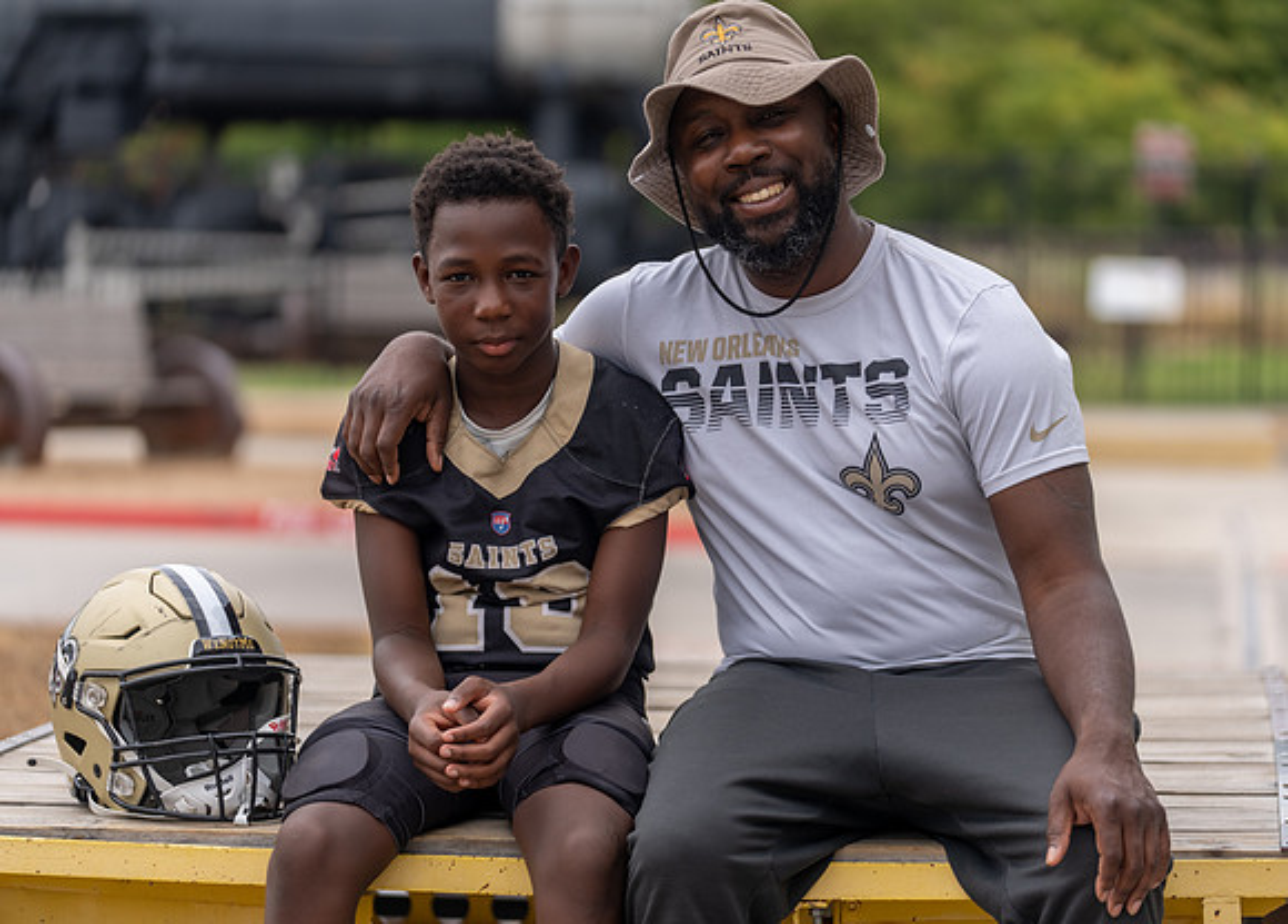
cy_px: 462
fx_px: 4495
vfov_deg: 11.7
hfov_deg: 16.3
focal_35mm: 123
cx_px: 693
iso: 160
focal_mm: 114
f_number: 2.8
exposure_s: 1/320
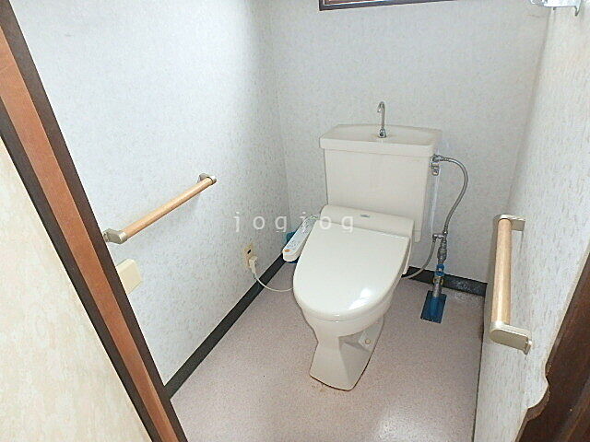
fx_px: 358
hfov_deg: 79.0
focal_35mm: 21
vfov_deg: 63.4
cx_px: 295
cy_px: 221
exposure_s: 1/30
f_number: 3.5
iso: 400
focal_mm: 3.7
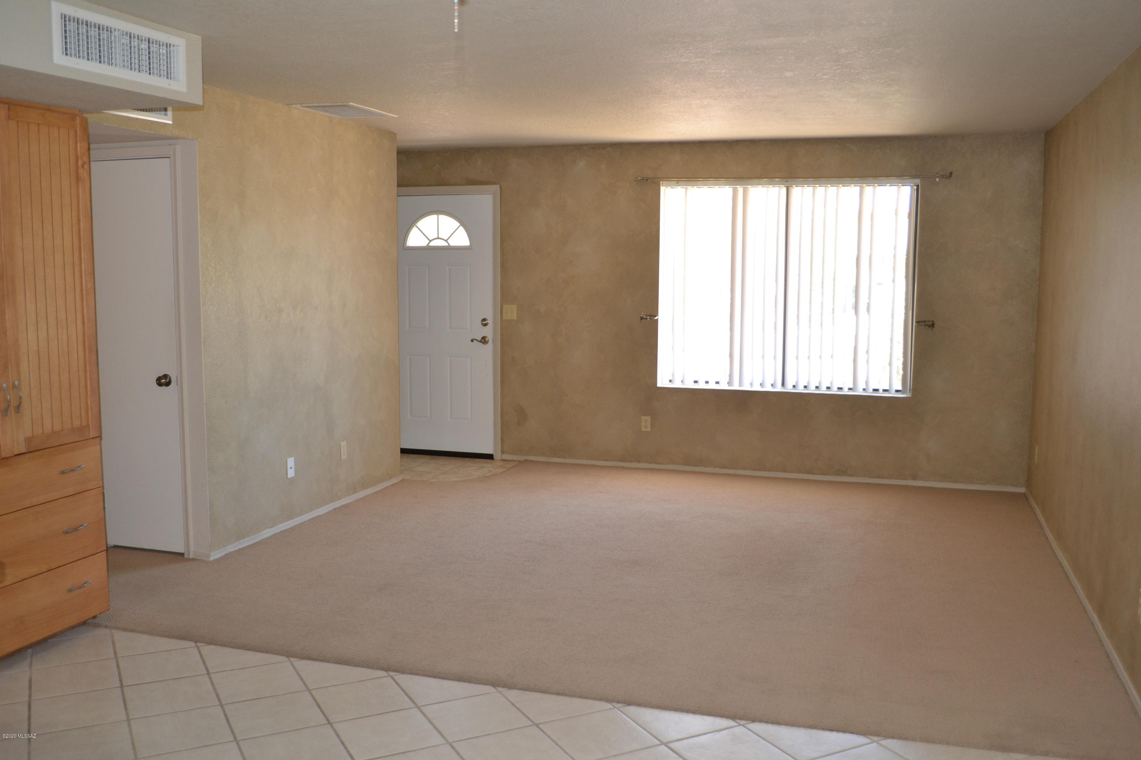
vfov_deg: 40.0
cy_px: 380
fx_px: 1046
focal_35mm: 33
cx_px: 570
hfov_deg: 57.2
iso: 450
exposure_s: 1/60
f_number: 3.8
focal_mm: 22
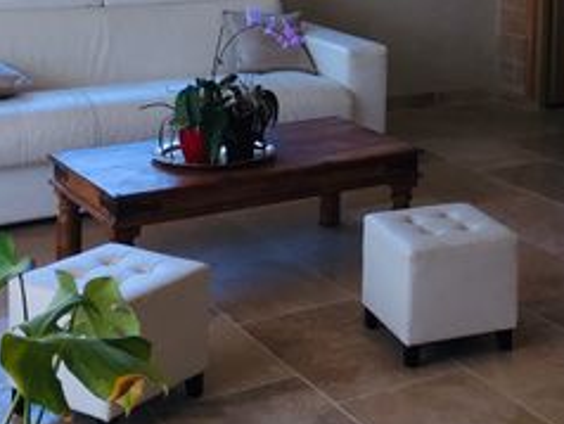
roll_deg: -1.6
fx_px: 1191
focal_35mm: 73
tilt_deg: -5.6
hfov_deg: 26.0
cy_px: -38
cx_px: 479
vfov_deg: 19.4
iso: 40
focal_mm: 4.15
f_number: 2.2
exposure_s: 1/100
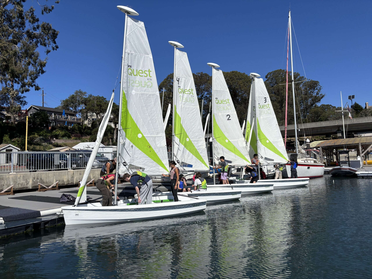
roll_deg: +1.1
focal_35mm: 26
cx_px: 186
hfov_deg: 67.3
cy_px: 140
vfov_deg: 53.1
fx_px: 279
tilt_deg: +5.2
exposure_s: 1/8333
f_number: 1.6
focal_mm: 5.96
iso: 50
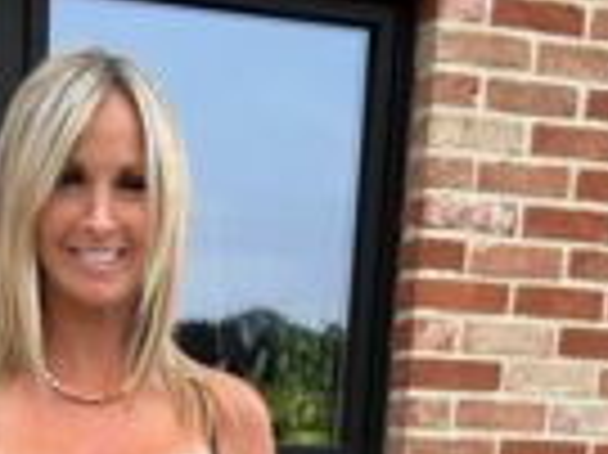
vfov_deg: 14.3
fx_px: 1562
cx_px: 162
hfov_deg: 21.9
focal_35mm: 89
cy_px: 859
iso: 25
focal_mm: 2.69
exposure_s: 1/643
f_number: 1.9
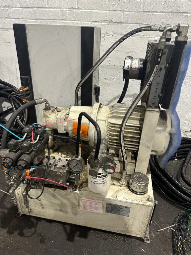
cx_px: 96
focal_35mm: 24
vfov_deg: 71.6
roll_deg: -3.6
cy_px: 128
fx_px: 177
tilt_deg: -26.8
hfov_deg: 56.8
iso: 250
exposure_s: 1/60
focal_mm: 6.86
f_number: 1.78
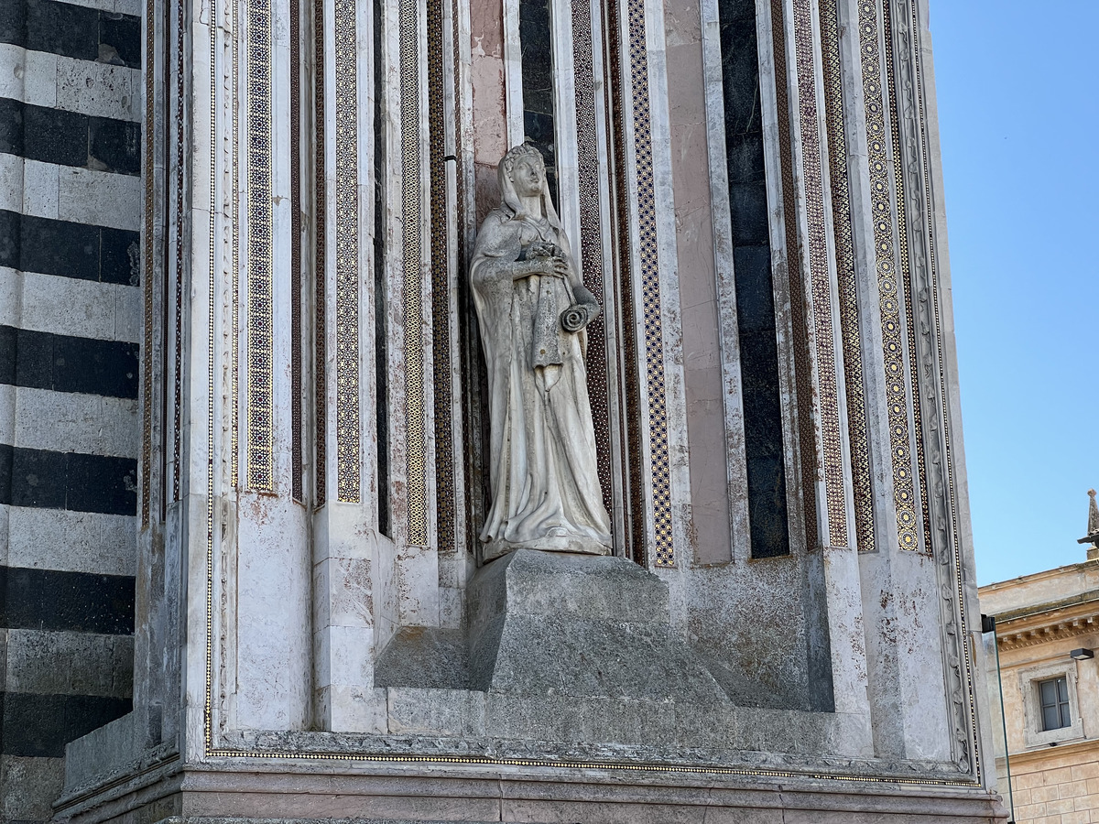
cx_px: 550
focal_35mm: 77
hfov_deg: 25.3
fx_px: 2445
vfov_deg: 19.1
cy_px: 412
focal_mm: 9
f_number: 2.8
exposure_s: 1/209
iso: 32
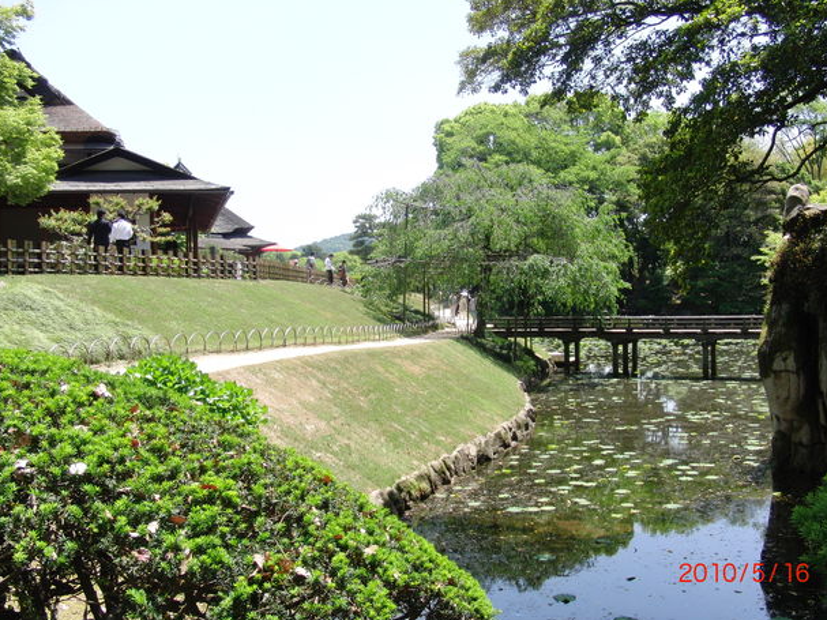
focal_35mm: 39
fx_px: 932
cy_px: 312
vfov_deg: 36.8
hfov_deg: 47.9
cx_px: 426
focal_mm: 6.42
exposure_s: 1/500
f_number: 3.6
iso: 100
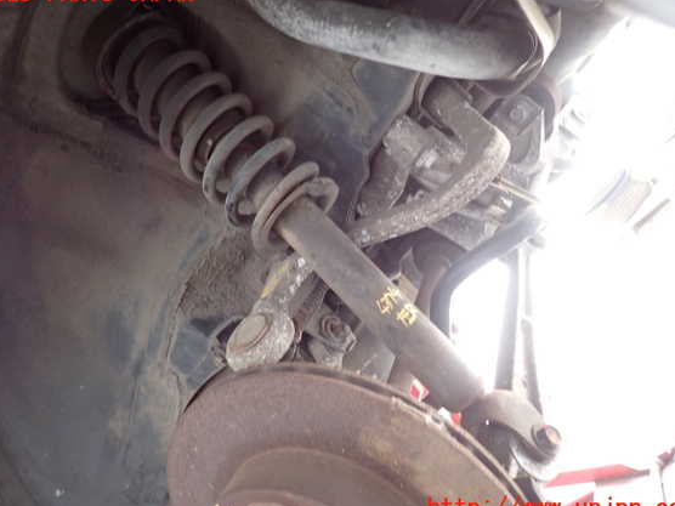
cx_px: 338
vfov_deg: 51.4
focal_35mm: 27
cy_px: 251
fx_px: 526
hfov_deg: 65.3
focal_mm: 4.5
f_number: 2
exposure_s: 1/30
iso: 250
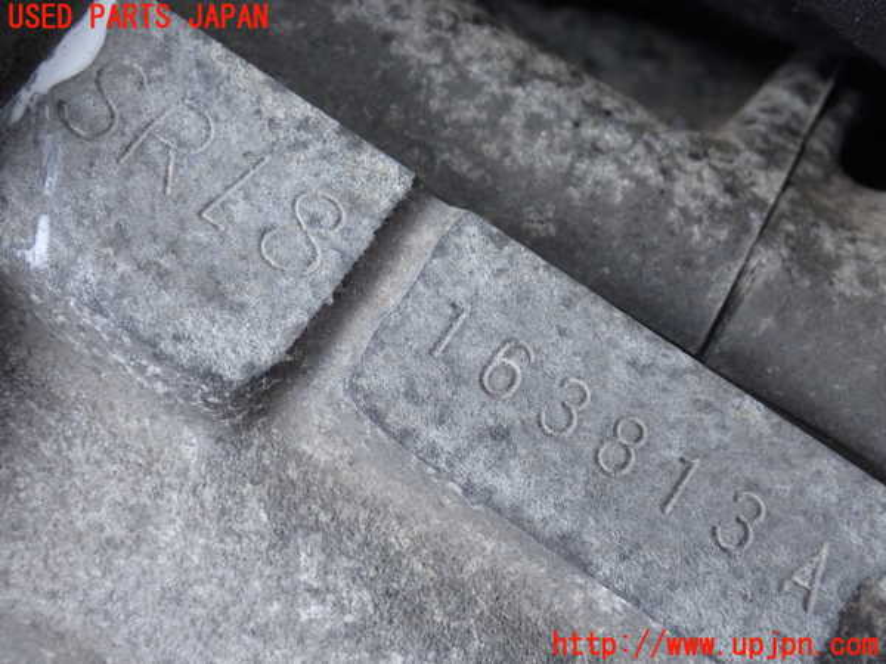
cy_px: 332
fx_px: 1715
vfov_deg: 21.9
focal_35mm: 67
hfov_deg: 29.0
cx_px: 443
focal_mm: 11.88
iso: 400
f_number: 3.8
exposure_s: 1/125
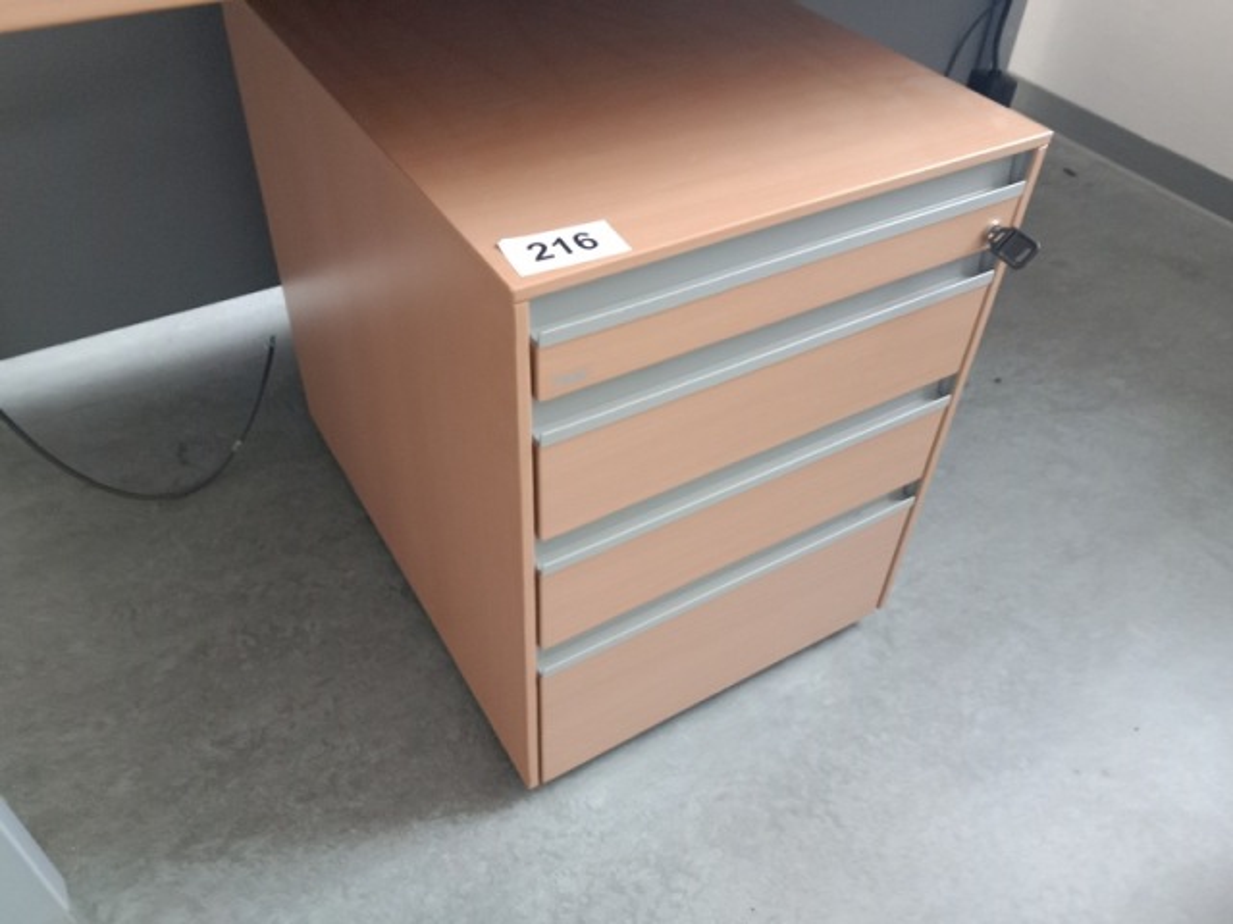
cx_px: 616
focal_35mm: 27
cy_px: 462
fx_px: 962
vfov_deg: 51.4
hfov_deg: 65.3
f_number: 2.2
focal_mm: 3.65
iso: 870
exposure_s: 1/20
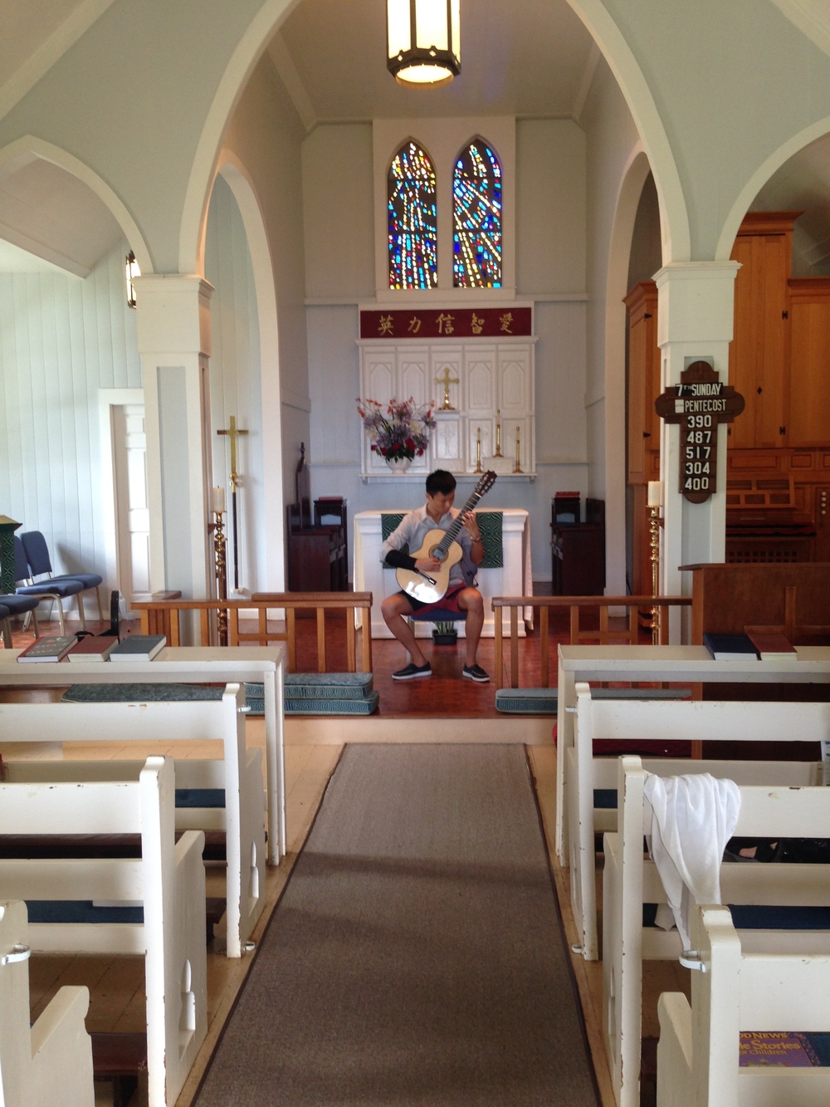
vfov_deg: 55.3
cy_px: 554
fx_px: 1055
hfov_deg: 43.0
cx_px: 415
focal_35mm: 33
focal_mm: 4.12
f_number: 2.4
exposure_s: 1/20
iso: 64
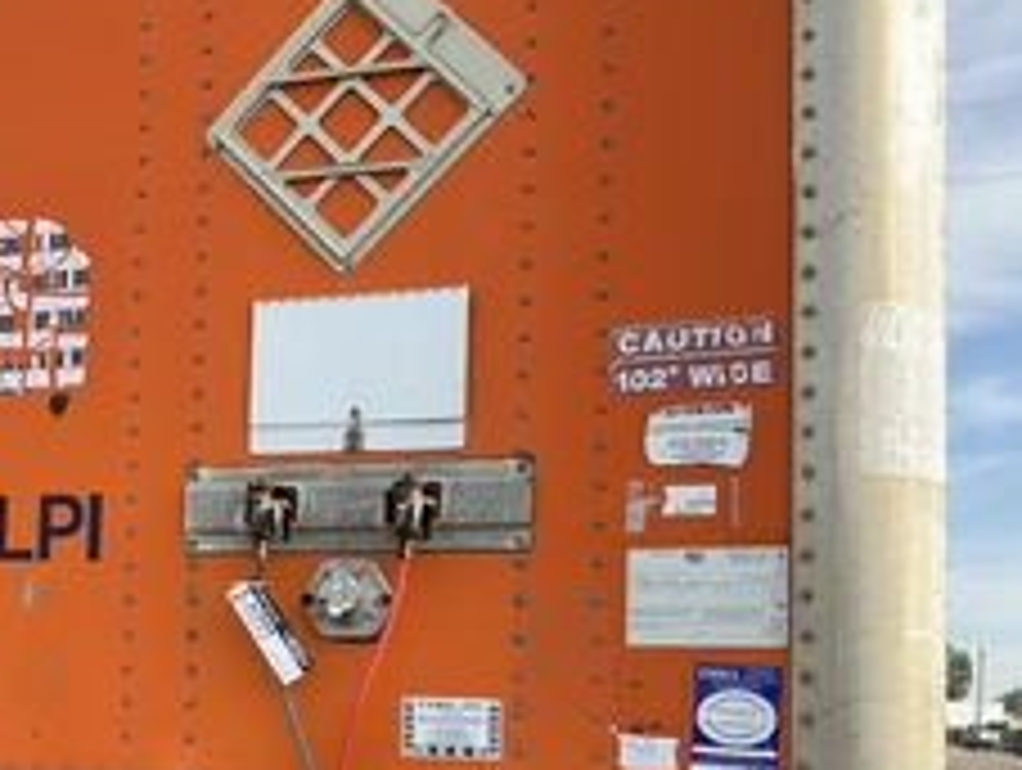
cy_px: 621
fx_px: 1508
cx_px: 176
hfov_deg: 35.9
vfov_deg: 28.0
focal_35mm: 51
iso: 25
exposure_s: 1/700
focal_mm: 3
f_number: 1.8
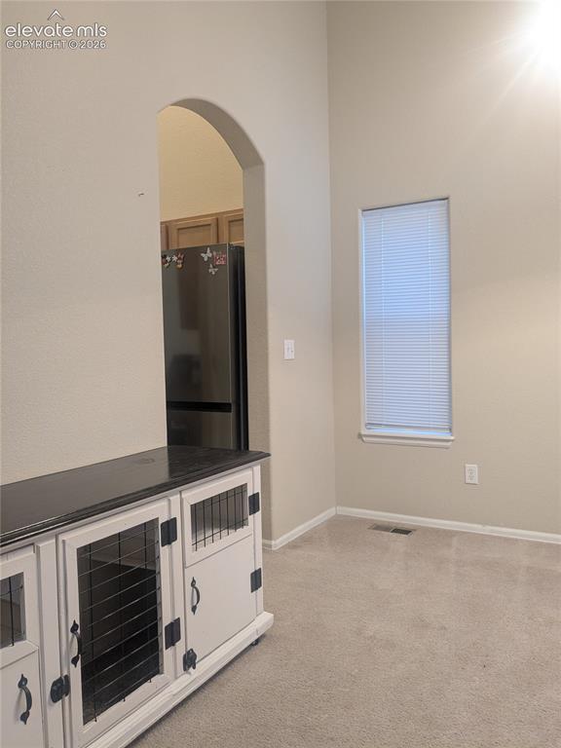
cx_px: 280
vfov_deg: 65.3
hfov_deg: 51.4
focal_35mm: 27
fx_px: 583
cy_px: 374
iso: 121
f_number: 1.73
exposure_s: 1/24
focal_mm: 4.38
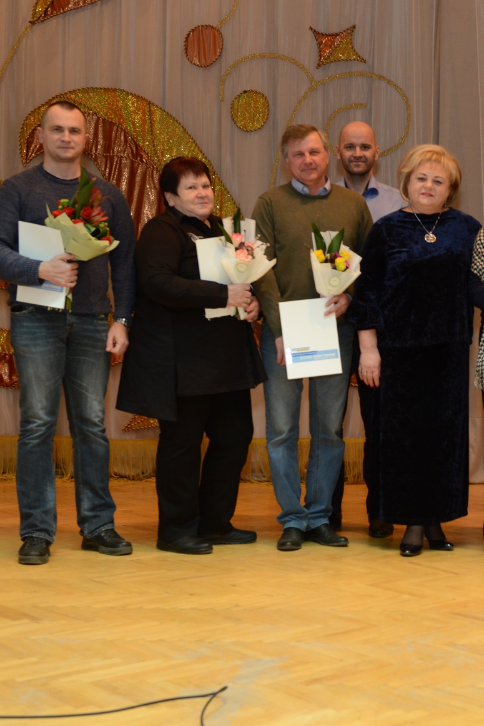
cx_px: 482
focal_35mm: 61
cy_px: 364
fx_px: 1230
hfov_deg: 21.5
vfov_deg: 32.9
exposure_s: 1/40
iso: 1600
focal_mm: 40
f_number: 4
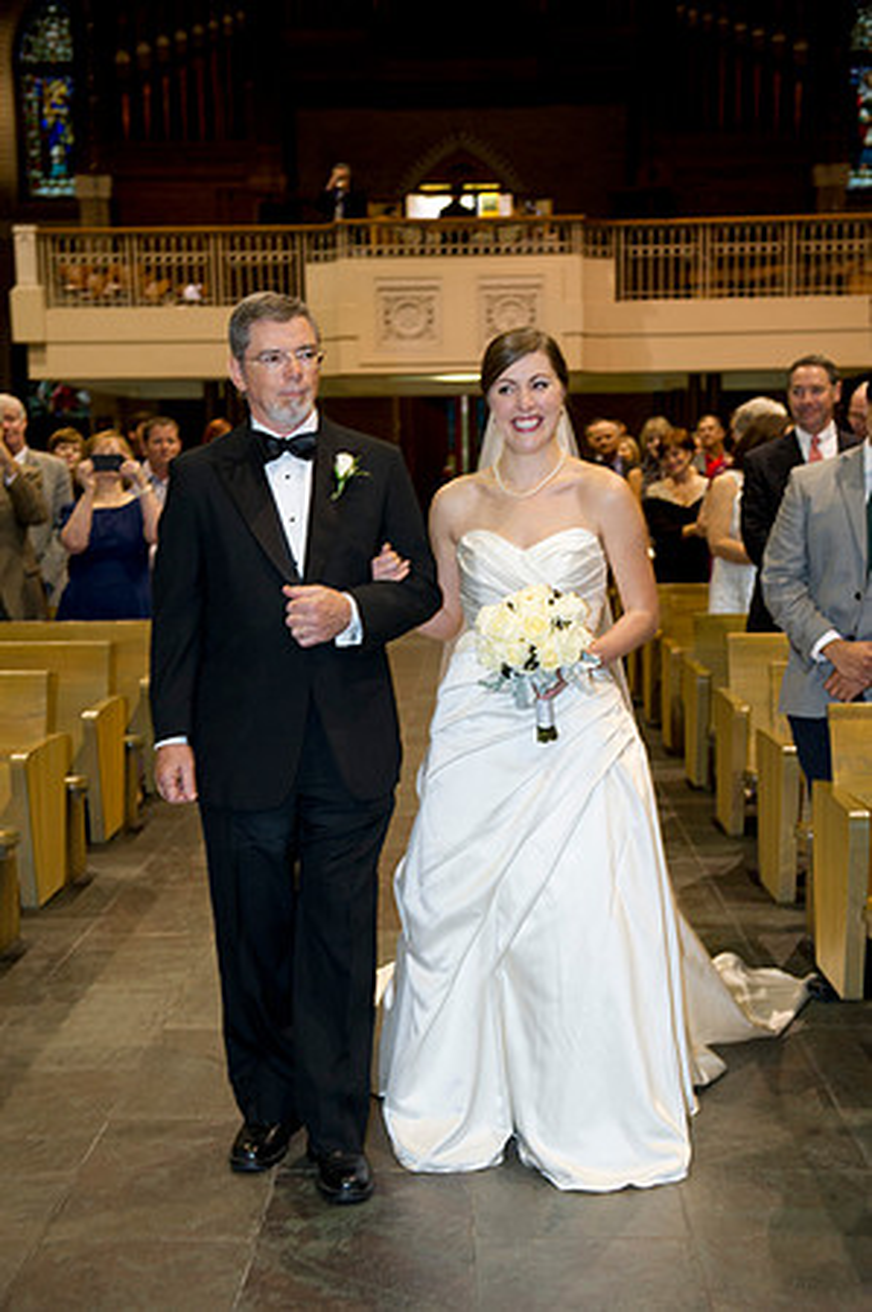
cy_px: 656
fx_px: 1748
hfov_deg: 28.0
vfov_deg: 41.2
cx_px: 436
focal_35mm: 48
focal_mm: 48
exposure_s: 1/60
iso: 1250
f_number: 4
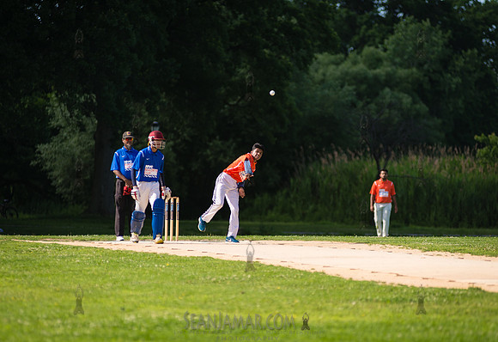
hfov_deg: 8.8
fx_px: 3231
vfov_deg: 6.1
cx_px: 241
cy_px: 185
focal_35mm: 231
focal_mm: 200
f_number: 2.8
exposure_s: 1/2500
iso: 200
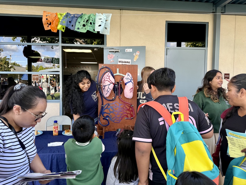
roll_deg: -1.0
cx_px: 123
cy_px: 92
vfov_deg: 56.8
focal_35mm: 24
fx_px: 171
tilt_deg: -2.1
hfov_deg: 71.6
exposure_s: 1/198
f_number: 1.78
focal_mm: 6.76
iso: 64
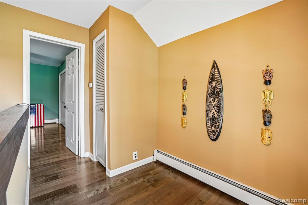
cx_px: 154
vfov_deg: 73.7
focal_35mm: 16
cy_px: 102
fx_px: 137
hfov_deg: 96.8
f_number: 8
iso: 400
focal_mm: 16
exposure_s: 1/4
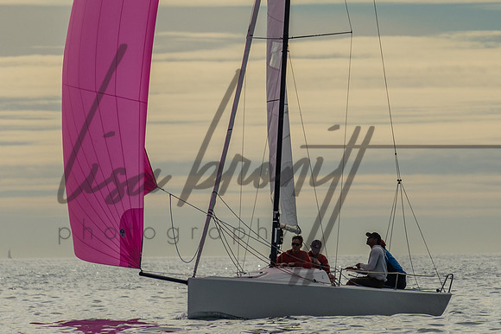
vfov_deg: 2.5
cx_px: 232
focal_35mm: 547
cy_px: -28
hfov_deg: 3.8
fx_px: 7608
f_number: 6.3
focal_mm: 200
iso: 100
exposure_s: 1/2000
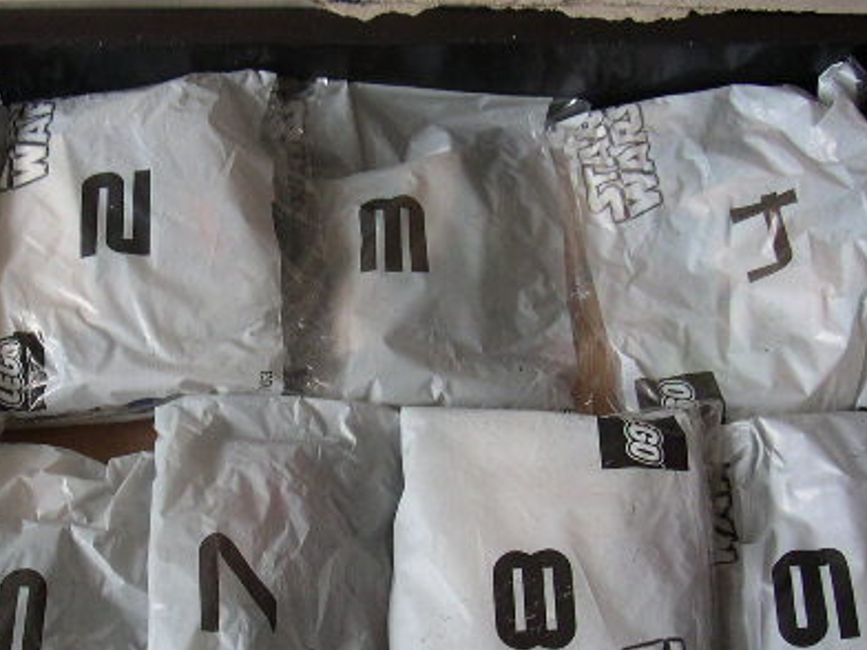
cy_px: 407
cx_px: 305
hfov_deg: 31.0
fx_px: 1553
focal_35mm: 62
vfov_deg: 23.6
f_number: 2.8
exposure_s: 1/40
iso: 100
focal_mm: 6
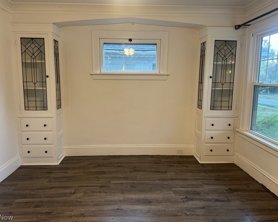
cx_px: 136
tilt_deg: -7.9
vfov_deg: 54.9
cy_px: 107
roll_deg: +0.3
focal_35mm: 26
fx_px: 214
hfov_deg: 66.0
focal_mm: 6.76
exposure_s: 1/60
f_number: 1.78
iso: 200
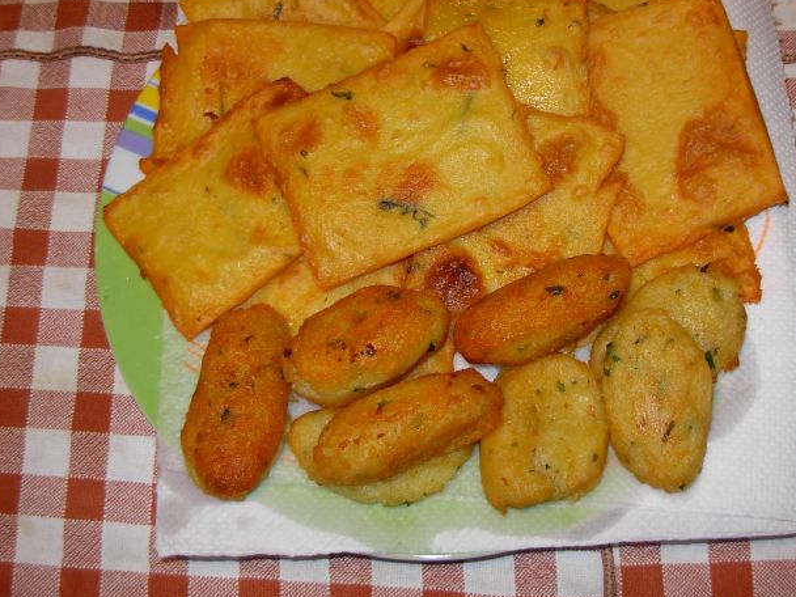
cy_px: 209
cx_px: 440
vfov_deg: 29.0
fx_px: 1150
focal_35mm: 50
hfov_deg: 38.1
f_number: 2.9
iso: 79
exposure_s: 1/22.6
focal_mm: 6.3
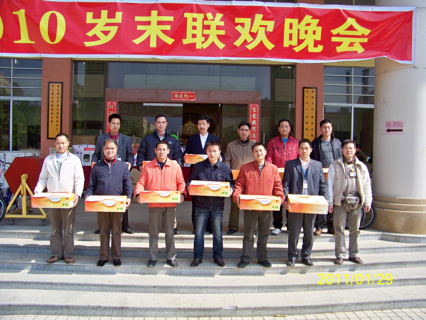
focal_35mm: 33
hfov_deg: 55.4
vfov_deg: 42.9
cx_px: 213
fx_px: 406
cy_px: 160
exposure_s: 1/640
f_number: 2.8
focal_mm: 5.85
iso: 64
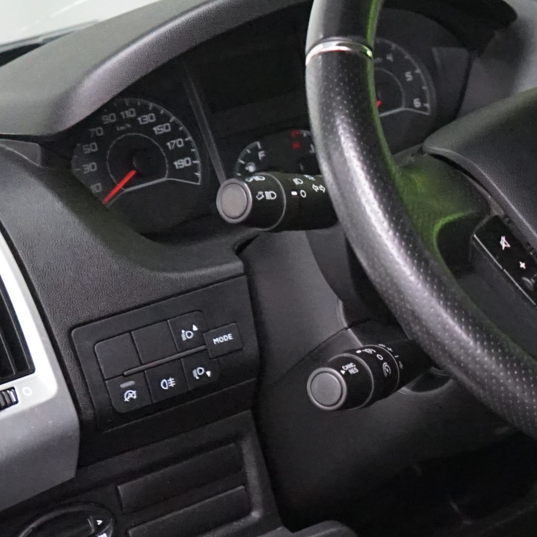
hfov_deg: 17.4
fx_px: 1562
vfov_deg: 19.5
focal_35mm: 89
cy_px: 316
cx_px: 823
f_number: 3.5
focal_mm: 28
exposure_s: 1/80
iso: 6400
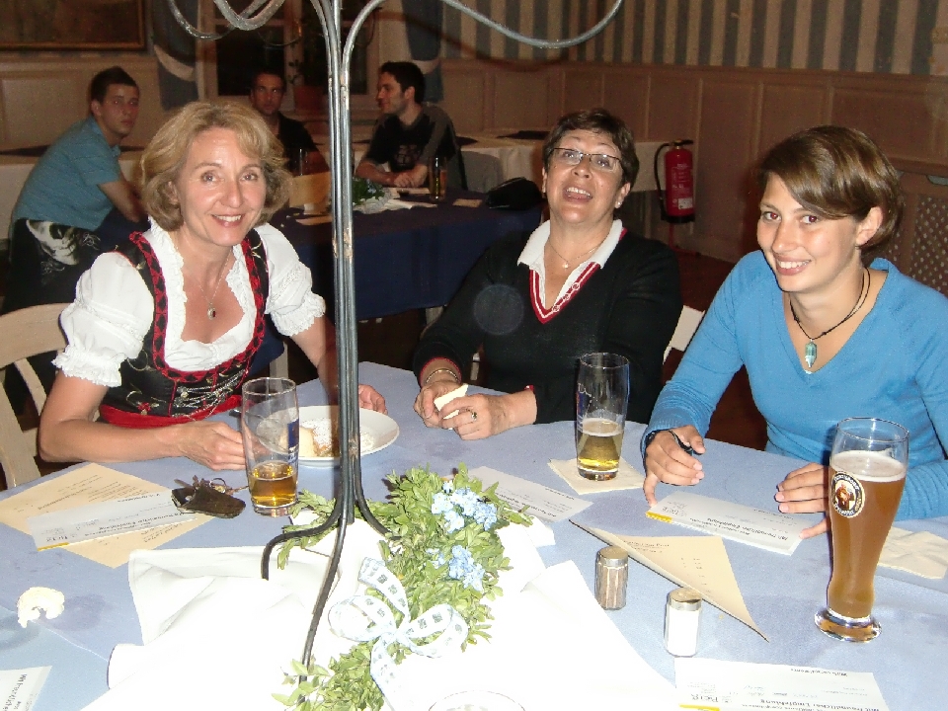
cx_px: 474
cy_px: 356
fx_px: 1068
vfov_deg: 36.8
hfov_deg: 47.9
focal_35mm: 39
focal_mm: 6.9
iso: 400
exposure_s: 1/15
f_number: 3
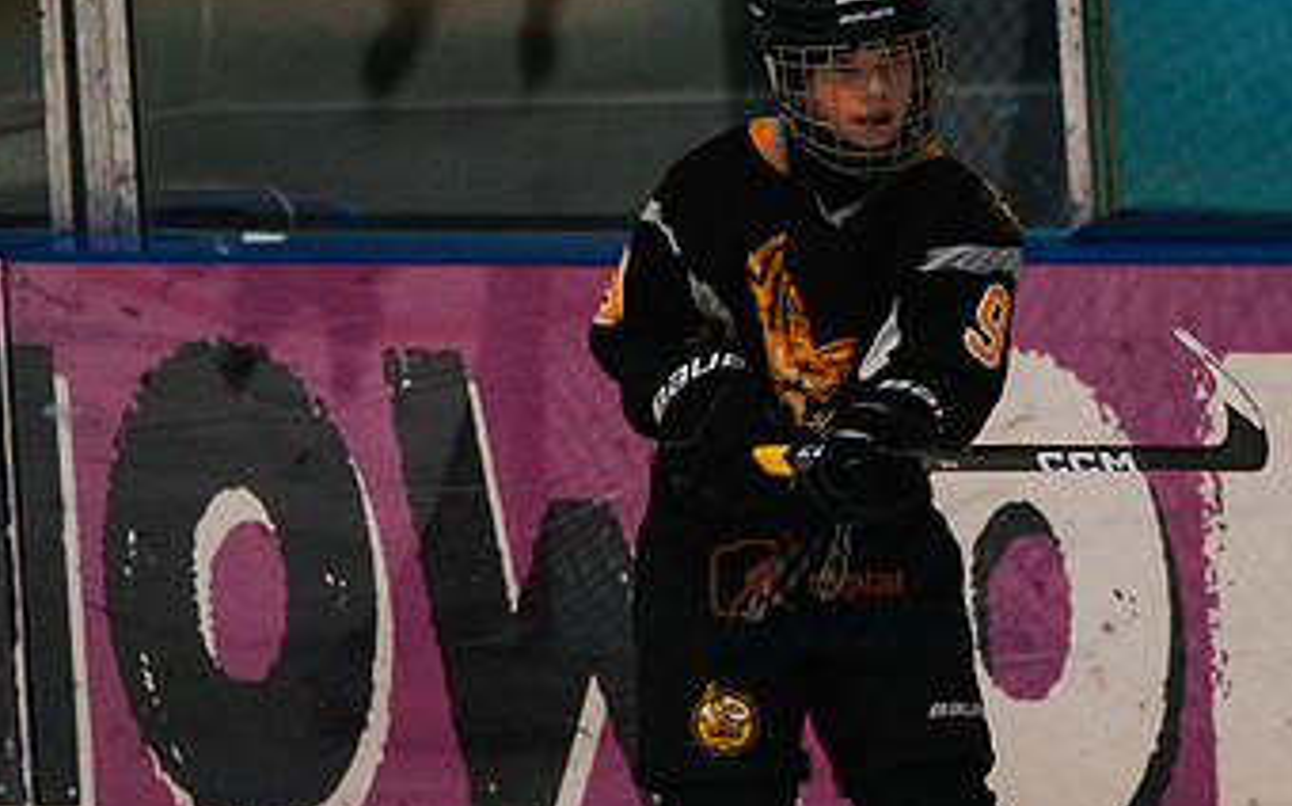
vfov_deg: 3.0
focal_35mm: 439
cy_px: 507
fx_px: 15448
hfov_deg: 4.8
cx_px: 856
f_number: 3.2
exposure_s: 1/1600
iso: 3200
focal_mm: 186
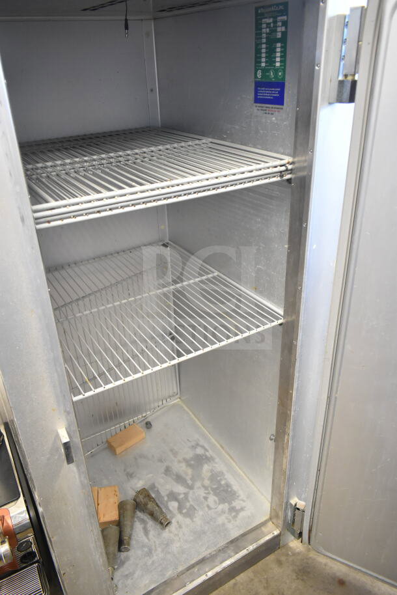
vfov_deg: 67.4
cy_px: 298
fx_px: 446
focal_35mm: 27
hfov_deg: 48.0
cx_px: 198
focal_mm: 18
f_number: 3.5
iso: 1600
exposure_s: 1/40
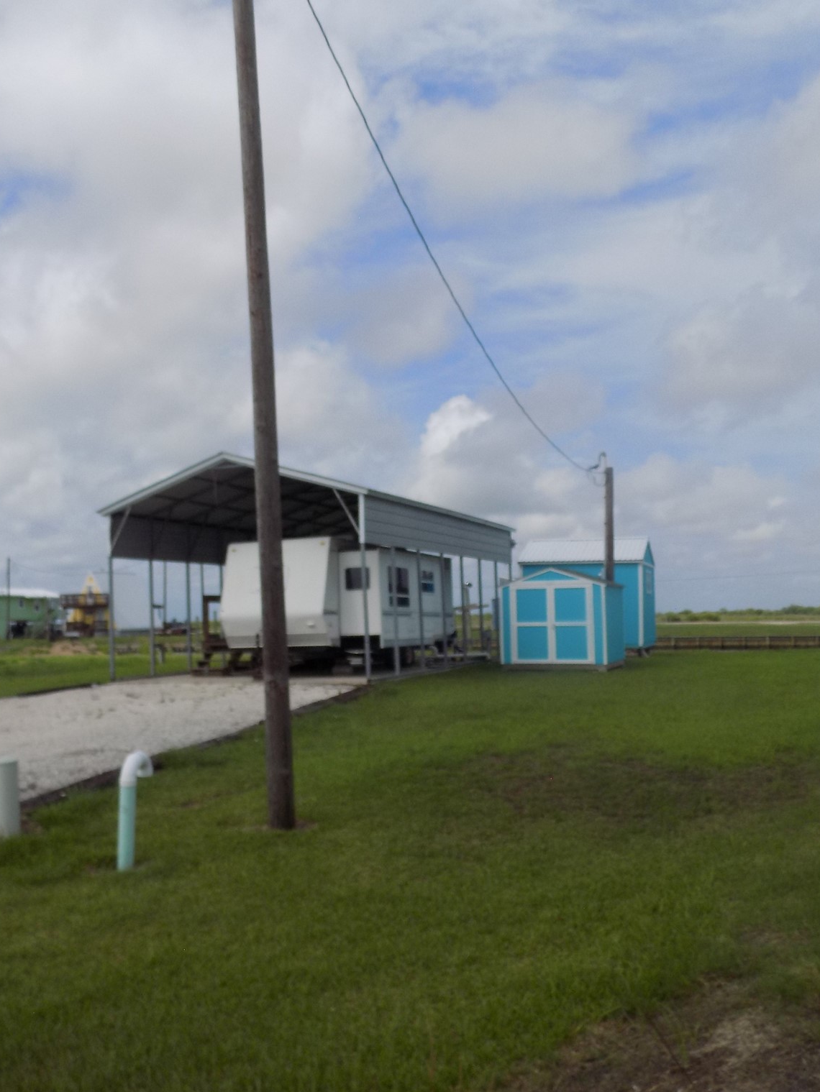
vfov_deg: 58.3
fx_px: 979
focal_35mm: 31
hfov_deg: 45.4
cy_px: 541
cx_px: 370
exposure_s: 1/200
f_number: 9.9
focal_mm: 4
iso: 80
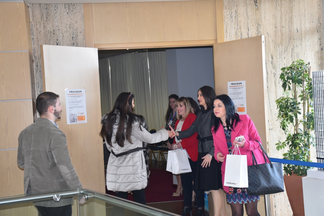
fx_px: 472
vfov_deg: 25.8
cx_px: 162
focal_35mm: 52
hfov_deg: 37.9
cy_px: 108
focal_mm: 35
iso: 800
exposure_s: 1/100
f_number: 5
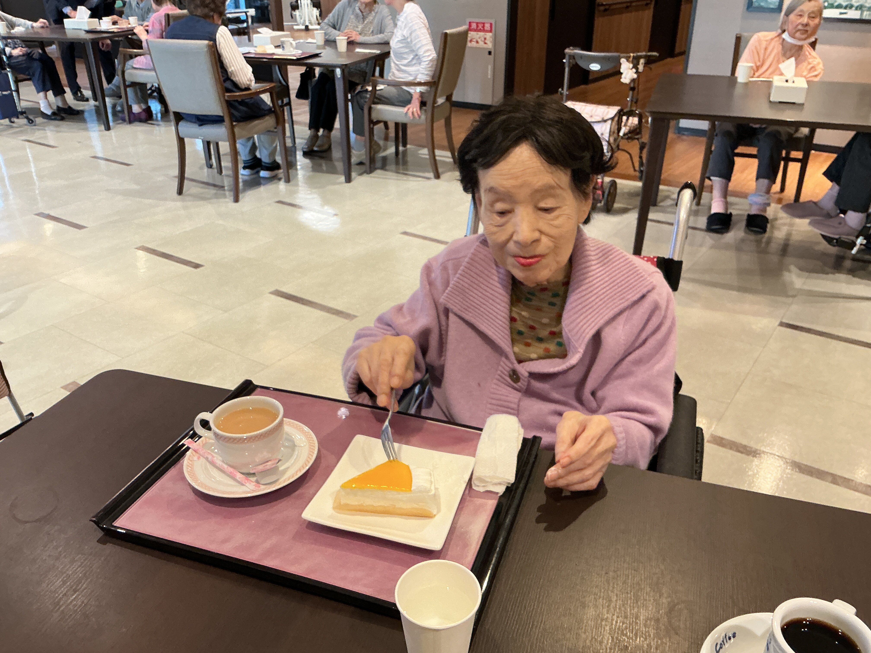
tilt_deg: -27.8
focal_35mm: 29
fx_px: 730
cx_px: 436
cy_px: 326
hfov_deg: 61.7
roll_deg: +0.5
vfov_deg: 48.2
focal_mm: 3
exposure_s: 1/60
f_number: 1.8
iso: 125
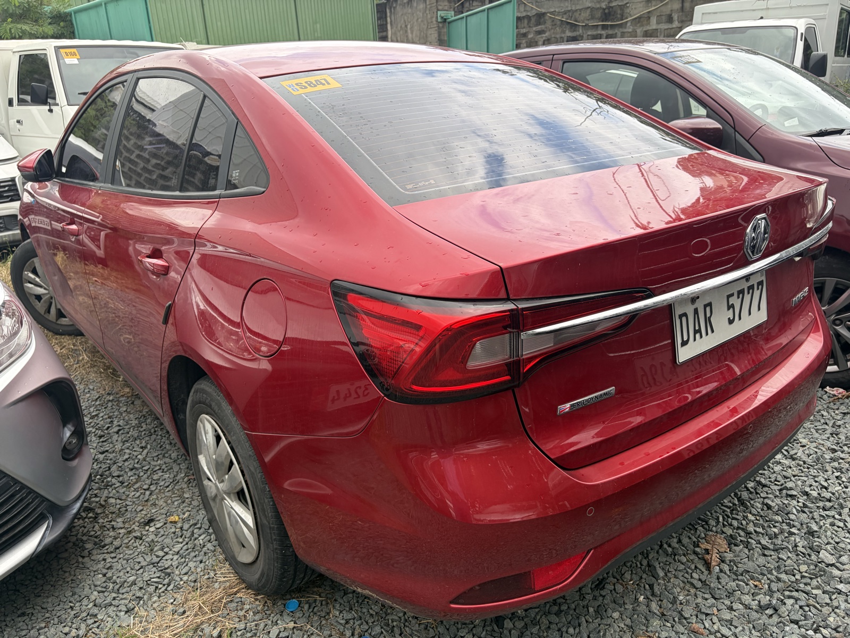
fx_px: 638
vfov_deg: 53.1
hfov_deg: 67.3
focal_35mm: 26
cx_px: 425
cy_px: 319
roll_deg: +2.9
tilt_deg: -20.2
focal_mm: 5.96
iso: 50
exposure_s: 1/447
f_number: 1.6
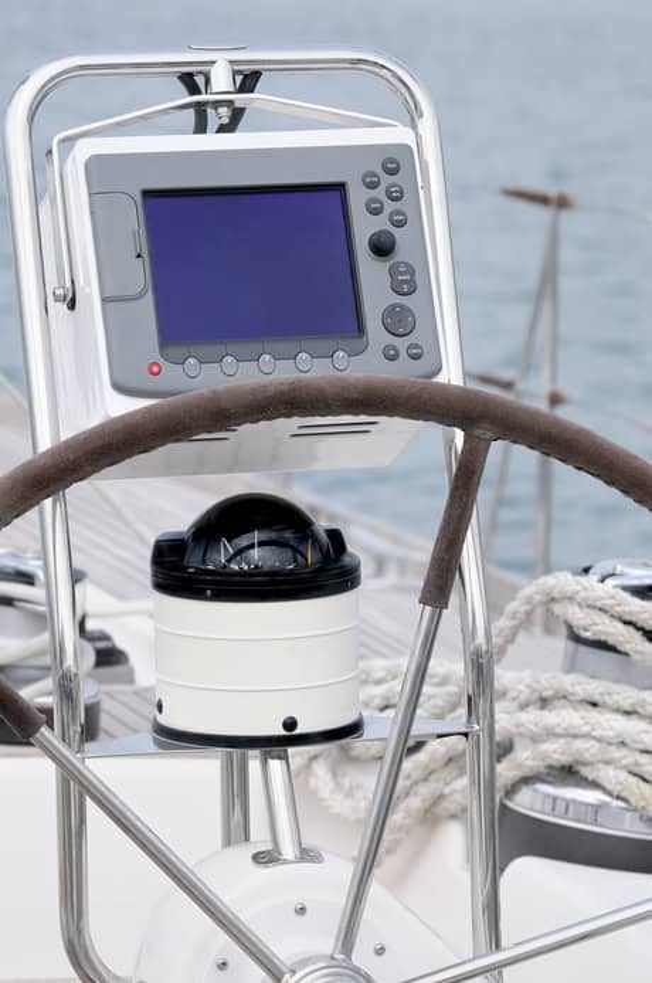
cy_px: 492
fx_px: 4904
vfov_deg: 11.4
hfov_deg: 7.6
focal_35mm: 180
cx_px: 326
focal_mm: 120
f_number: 7.1
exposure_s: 1/320
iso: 200
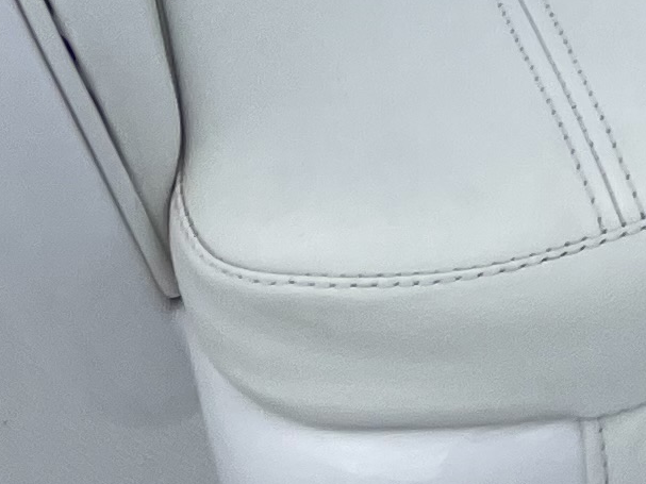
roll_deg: +1.8
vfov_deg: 8.2
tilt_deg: -27.1
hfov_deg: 10.6
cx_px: 1440
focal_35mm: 166
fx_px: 3097
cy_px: -668
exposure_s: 1/7937
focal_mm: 5.1
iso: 32
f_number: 1.6
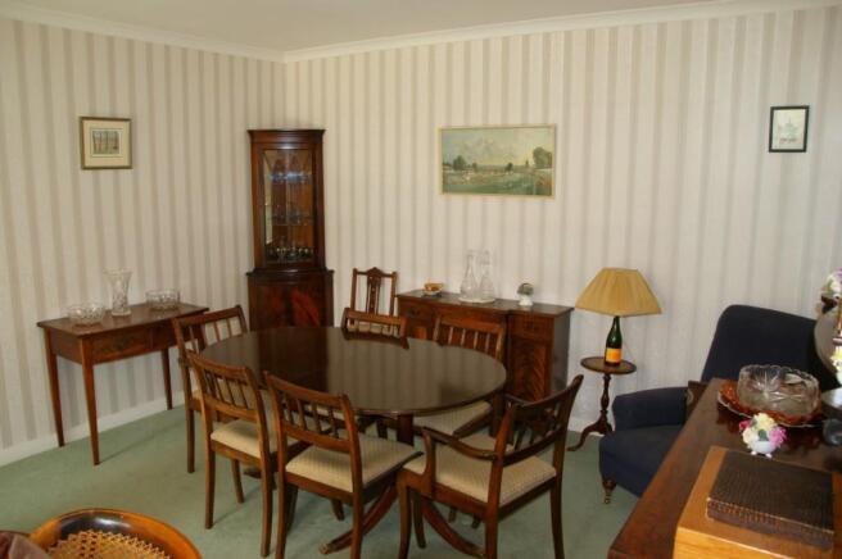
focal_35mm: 27
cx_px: 421
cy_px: 280
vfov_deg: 47.8
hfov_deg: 67.4
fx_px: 631
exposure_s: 1/80
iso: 400
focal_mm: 18
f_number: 5.6
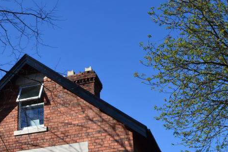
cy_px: 165
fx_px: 418
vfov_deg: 19.8
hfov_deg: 29.4
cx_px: 29
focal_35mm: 66
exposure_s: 1/500
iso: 400
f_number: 11
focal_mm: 20
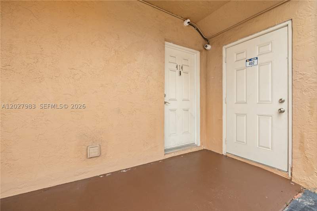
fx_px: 132
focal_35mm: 15
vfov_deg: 77.3
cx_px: 158
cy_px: 106
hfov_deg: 100.4
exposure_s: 1/100
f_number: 5
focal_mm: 15
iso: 100
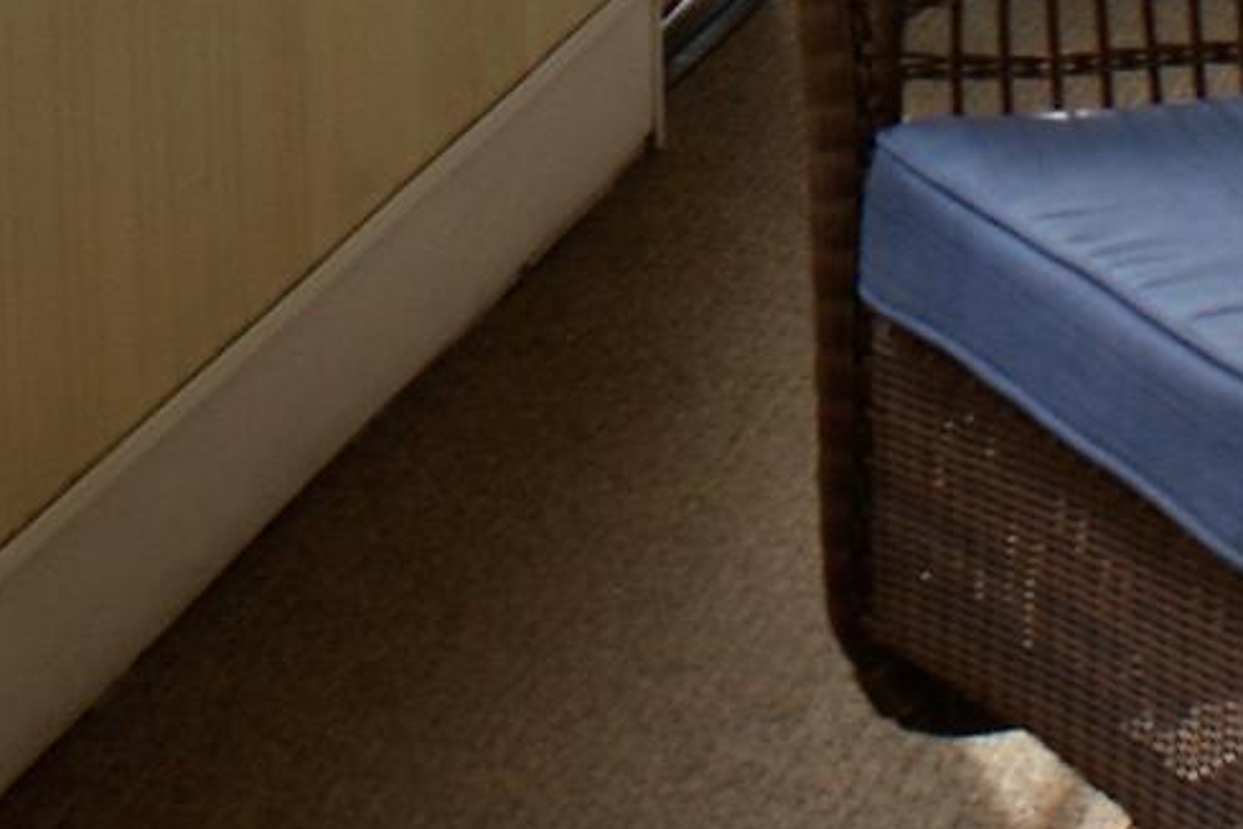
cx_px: 567
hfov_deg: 12.9
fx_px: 5489
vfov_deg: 8.4
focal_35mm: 159
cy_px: -594
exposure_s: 1/50
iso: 100
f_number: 5.6
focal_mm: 18
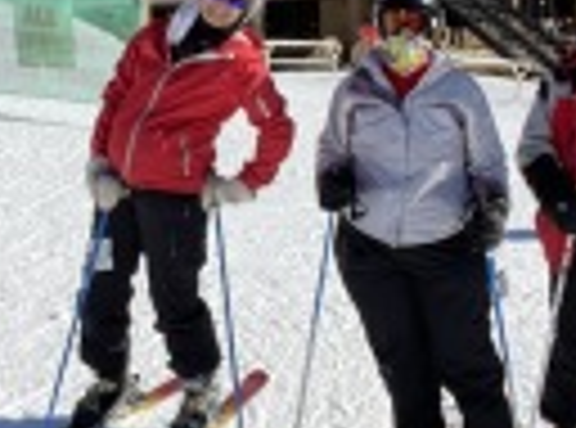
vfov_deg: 21.7
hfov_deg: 29.2
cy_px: 68
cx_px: 176
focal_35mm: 66
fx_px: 1094
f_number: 2.2
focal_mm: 2.71
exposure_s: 1/981
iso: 25
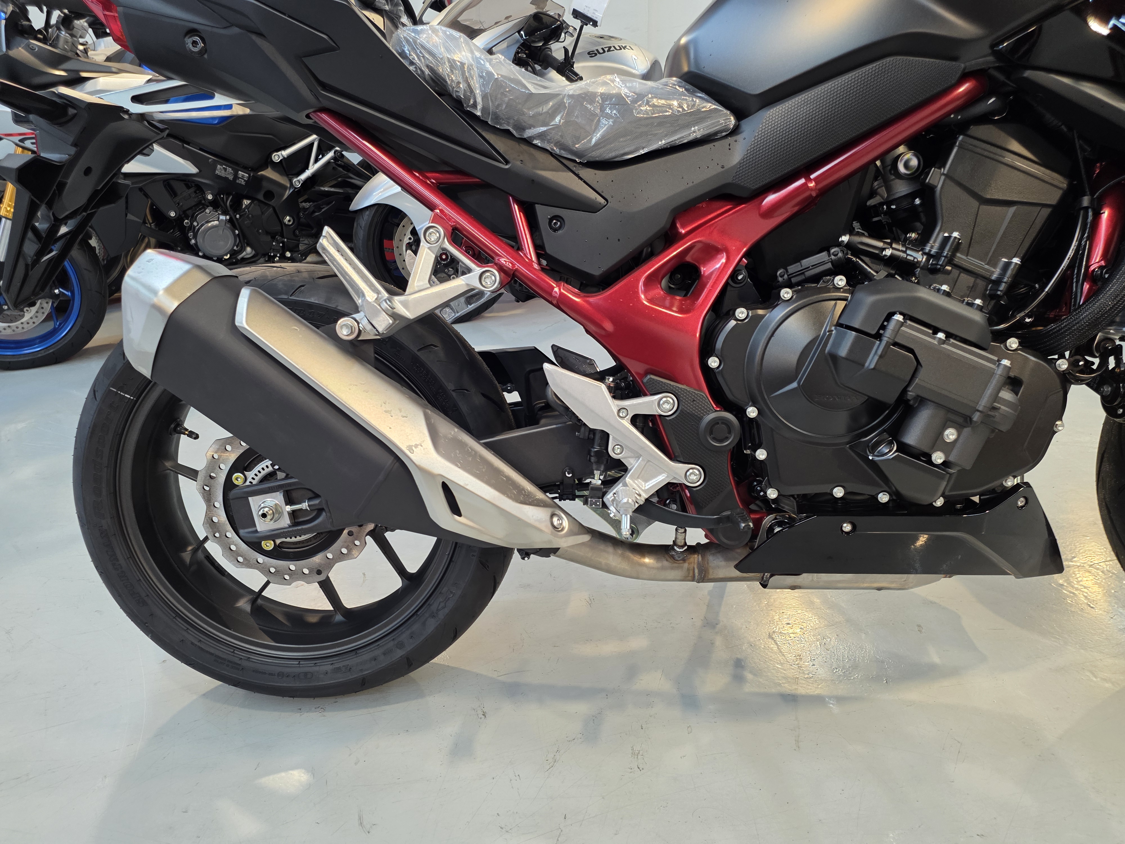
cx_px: 562
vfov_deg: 58.9
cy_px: 422
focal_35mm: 23
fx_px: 747
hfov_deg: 73.9
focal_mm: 6.25
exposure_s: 1/120
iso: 250
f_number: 1.7
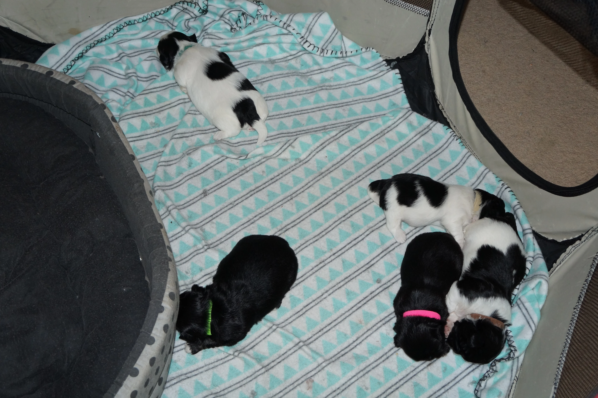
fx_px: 573
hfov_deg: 55.1
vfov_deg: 38.3
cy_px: 199
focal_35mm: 34
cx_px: 299
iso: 800
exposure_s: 1/60
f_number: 4
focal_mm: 23
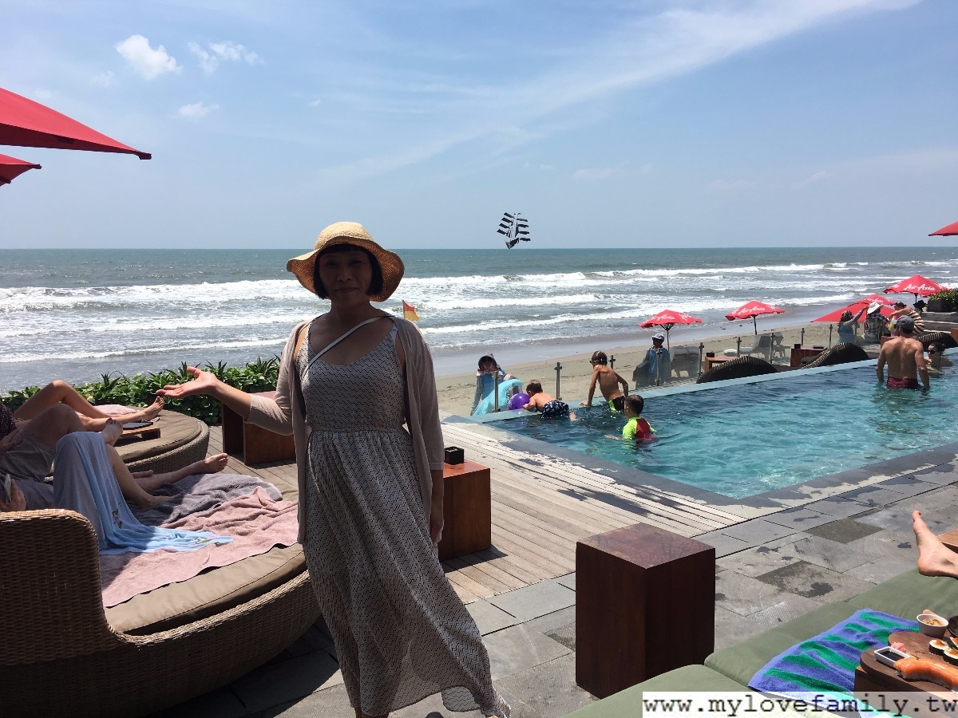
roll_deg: -0.4
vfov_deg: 48.2
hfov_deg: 61.7
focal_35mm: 29
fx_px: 803
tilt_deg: -6.8
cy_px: 359
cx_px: 479
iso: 25
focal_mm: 4.15
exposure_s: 1/2198
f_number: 2.2
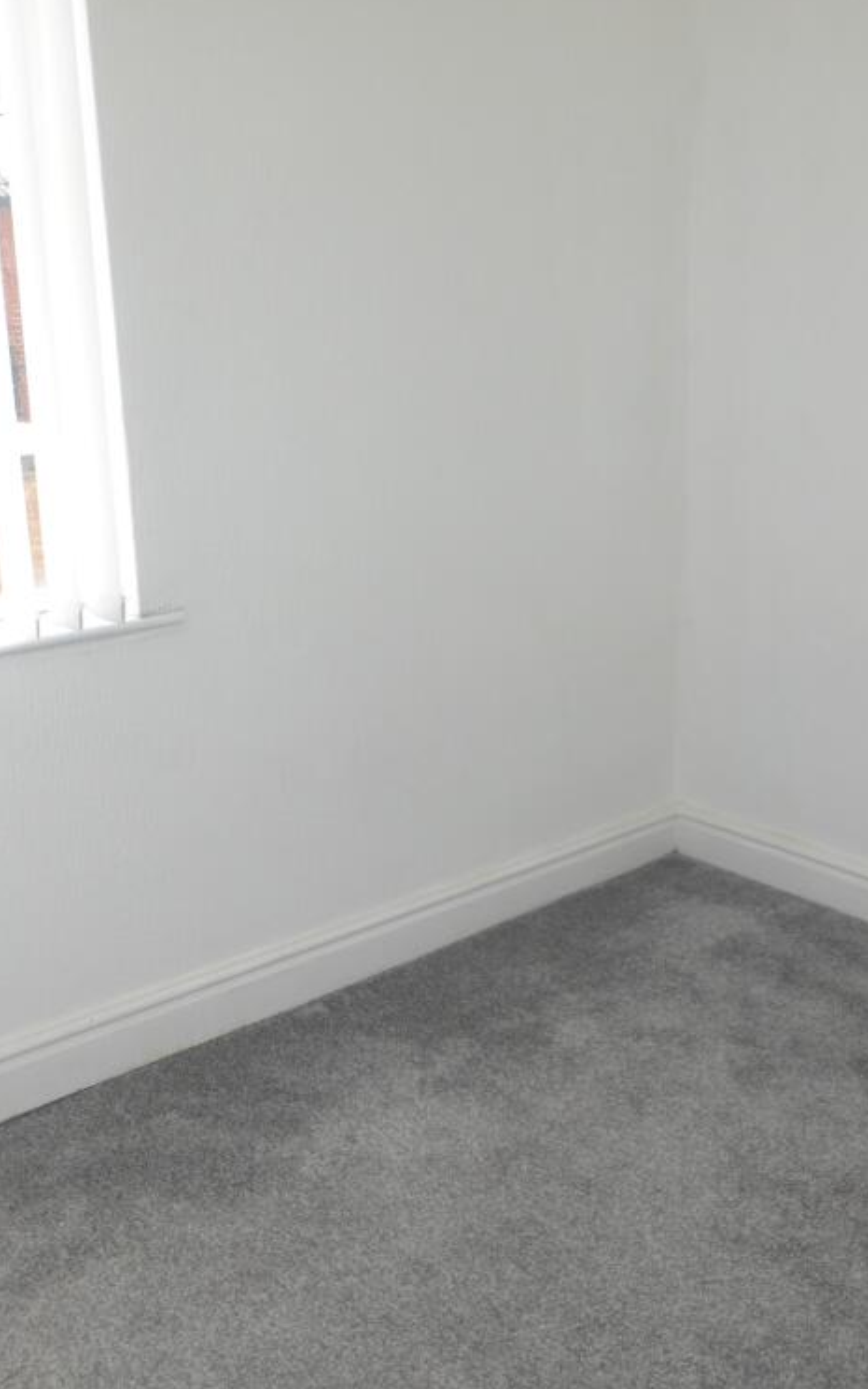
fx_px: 1325
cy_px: 674
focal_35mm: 35
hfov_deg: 36.2
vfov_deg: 55.3
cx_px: 383
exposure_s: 1/200
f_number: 3.3
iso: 100
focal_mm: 4.3
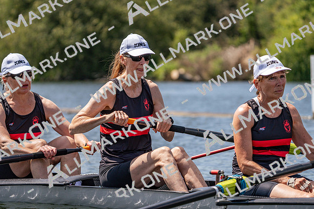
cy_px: 104
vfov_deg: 5.7
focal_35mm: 241
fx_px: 2102
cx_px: 157
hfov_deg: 8.5
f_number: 5.6
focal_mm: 241
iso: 320
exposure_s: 1/2000
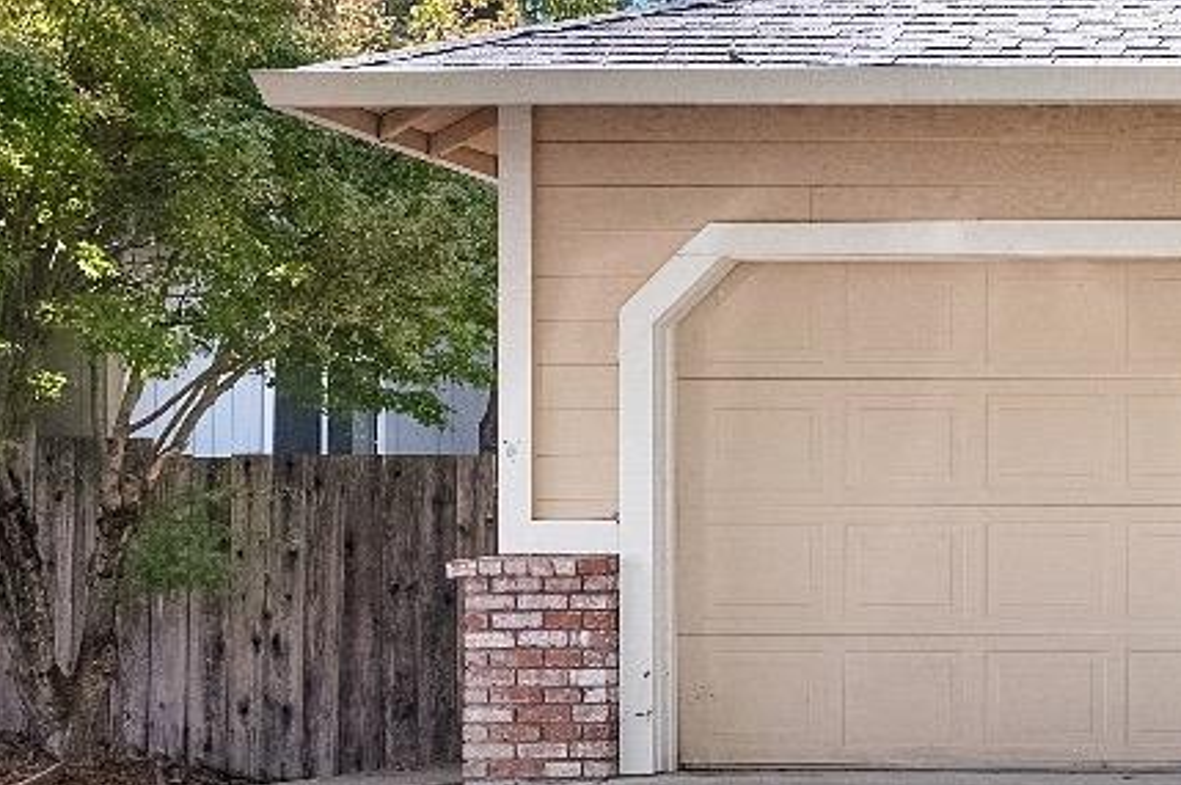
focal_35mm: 84
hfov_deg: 20.1
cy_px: 580
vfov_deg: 16.2
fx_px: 2752
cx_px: 1875
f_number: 6.3
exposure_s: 1/60
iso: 3200
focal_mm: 24
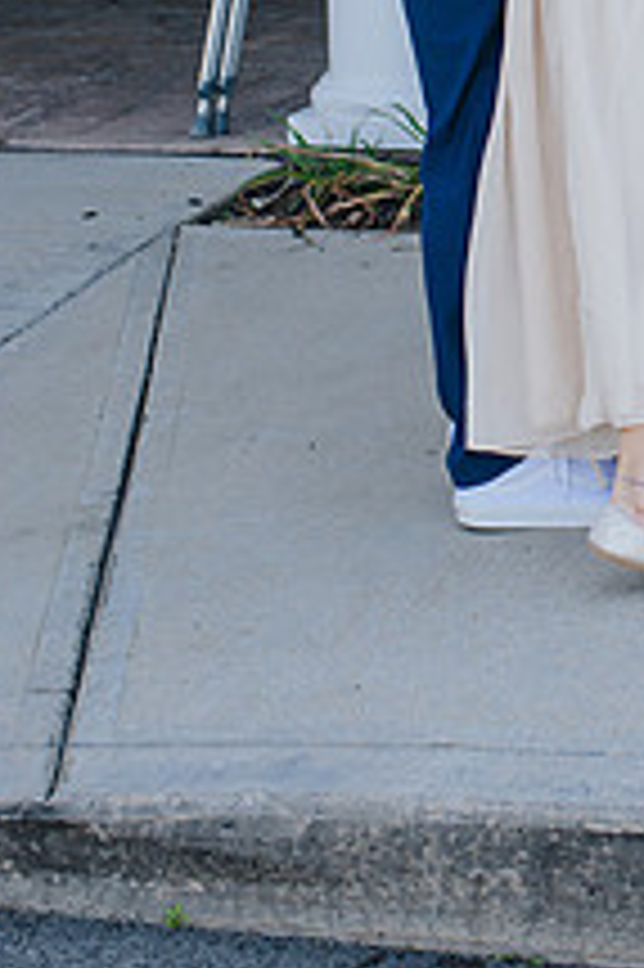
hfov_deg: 12.1
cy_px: -32
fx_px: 2956
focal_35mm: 110
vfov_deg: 18.1
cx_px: 791
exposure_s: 1/400
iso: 280
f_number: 3.5
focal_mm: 35
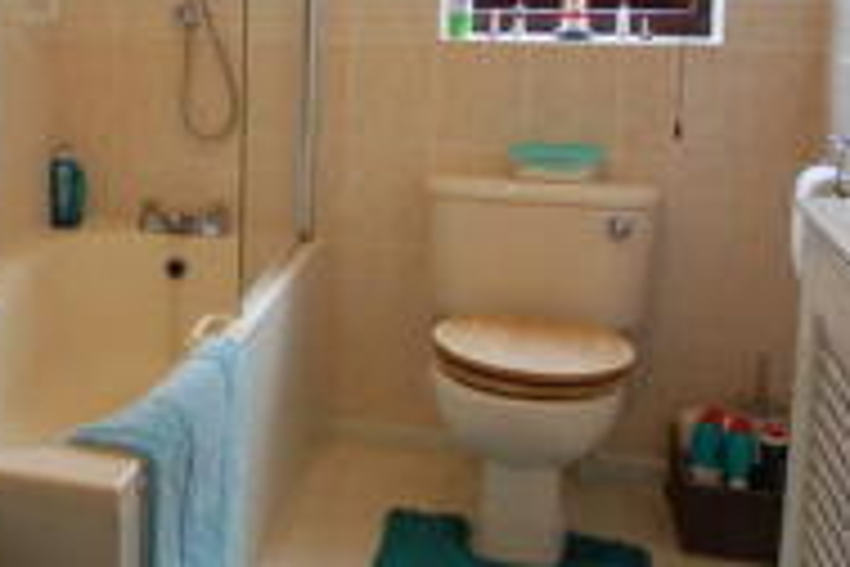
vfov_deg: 25.5
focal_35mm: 52
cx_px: -31
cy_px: 108
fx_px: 1228
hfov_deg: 34.2
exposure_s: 1/50
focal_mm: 10
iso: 400
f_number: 4
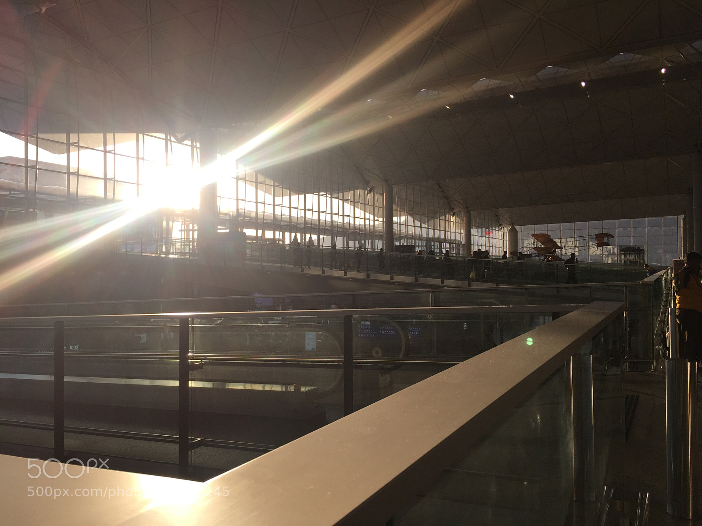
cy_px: 263
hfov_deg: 61.7
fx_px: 588
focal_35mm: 29
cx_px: 351
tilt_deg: -0.8
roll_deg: +0.2
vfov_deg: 48.2
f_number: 2.2
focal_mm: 4.15
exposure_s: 1/706
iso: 32
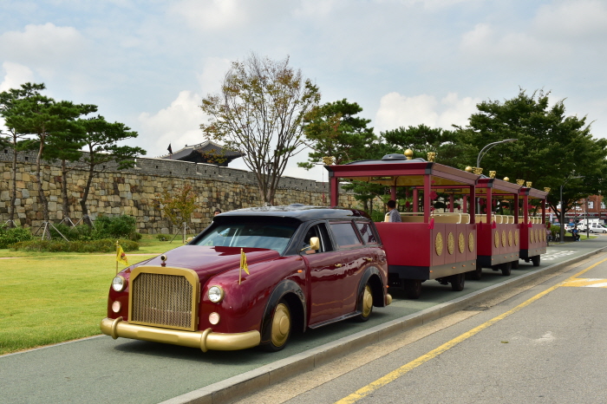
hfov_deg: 48.5
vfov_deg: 33.4
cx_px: 304
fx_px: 674
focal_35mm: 40
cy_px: 202
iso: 800
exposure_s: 1/200
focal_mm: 40
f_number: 22
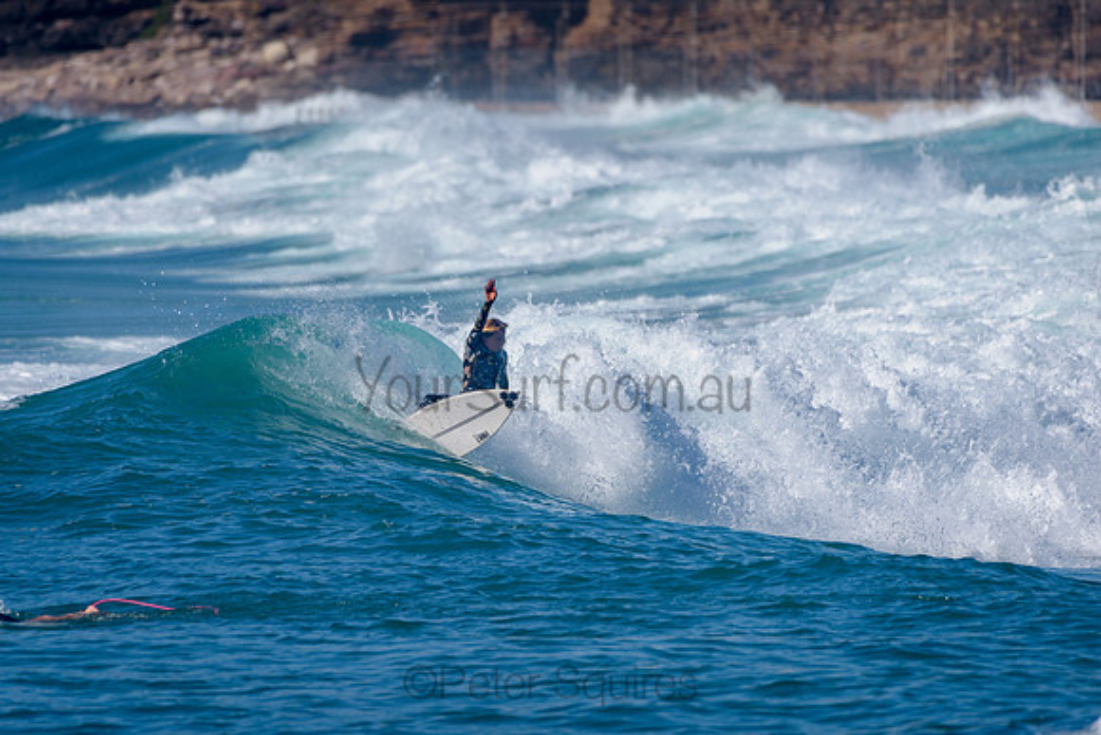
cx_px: 426
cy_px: 407
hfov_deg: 3.4
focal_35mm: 613
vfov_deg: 2.2
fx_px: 18745
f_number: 5.6
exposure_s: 1/2000
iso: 110
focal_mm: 500
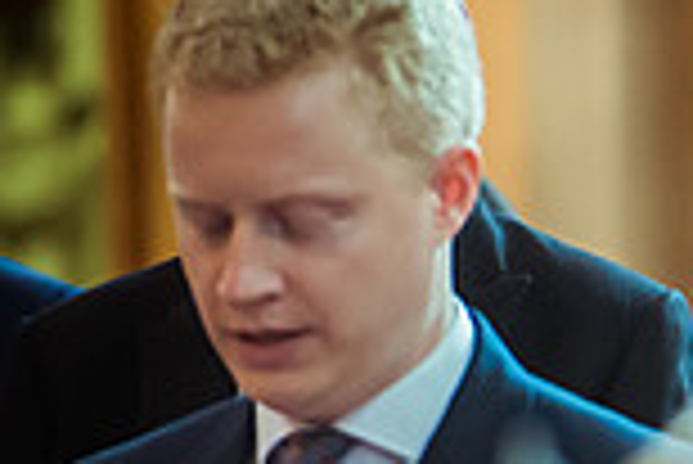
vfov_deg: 1.8
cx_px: 1292
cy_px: 419
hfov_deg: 2.7
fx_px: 14470
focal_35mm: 751
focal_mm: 200
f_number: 3.5
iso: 4000
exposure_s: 1/200
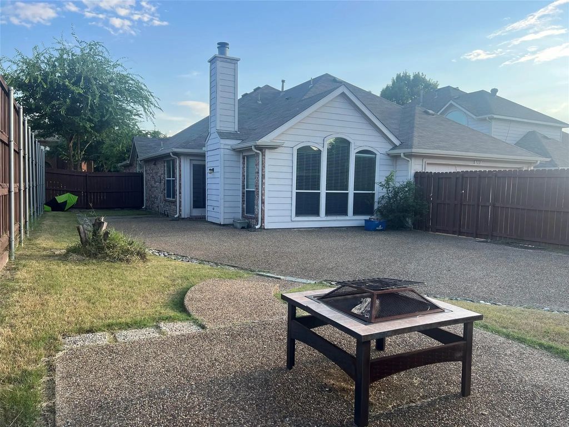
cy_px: 214
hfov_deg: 67.3
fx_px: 427
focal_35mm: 26
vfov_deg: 53.1
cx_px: 284
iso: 50
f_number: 1.5
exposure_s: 1/733
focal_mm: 5.7
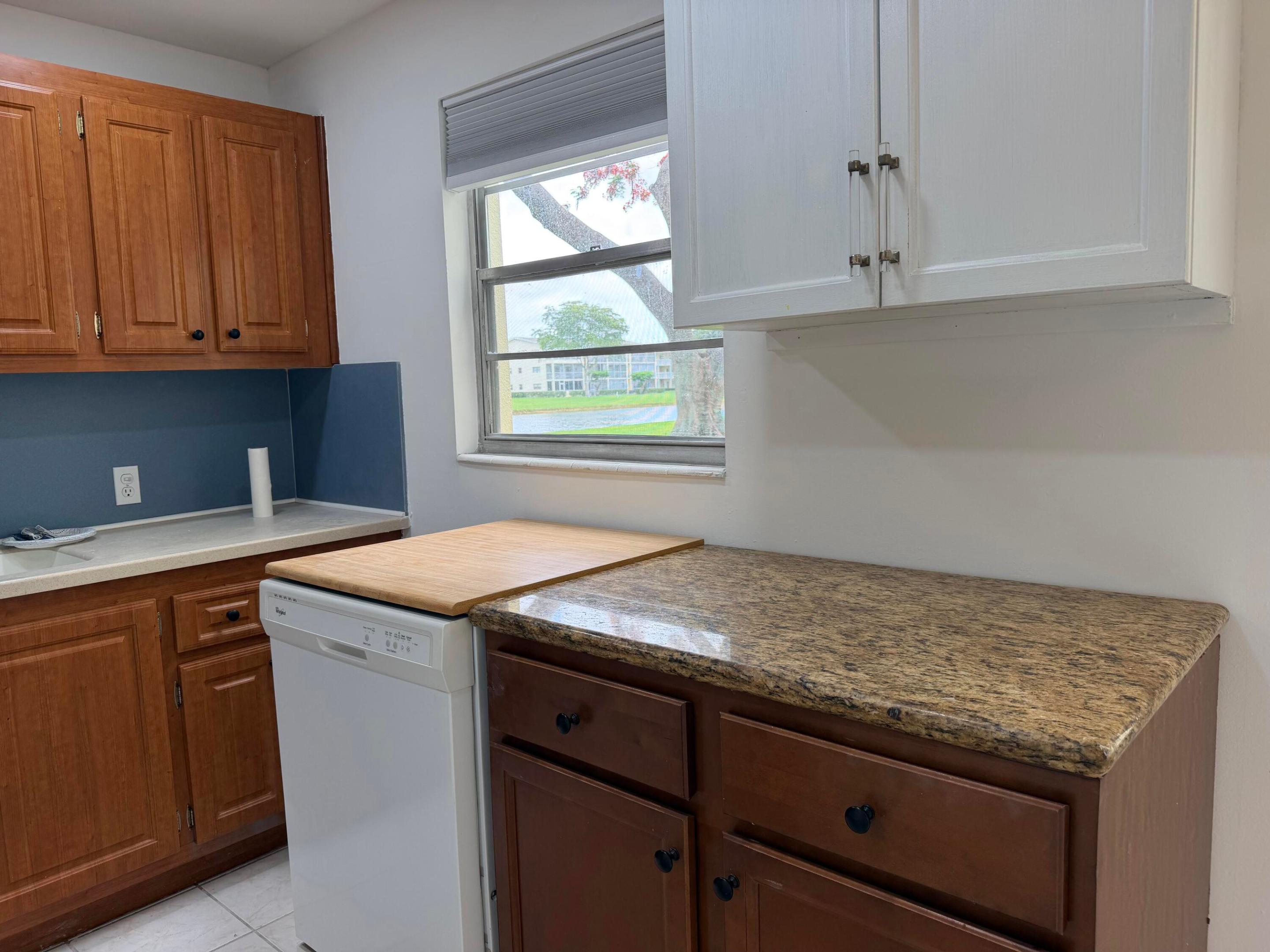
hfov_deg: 71.6
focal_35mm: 24
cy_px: 476
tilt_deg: -5.4
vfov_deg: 56.8
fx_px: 881
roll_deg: +2.8
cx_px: 635
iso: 80
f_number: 1.78
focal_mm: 6.76
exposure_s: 1/202
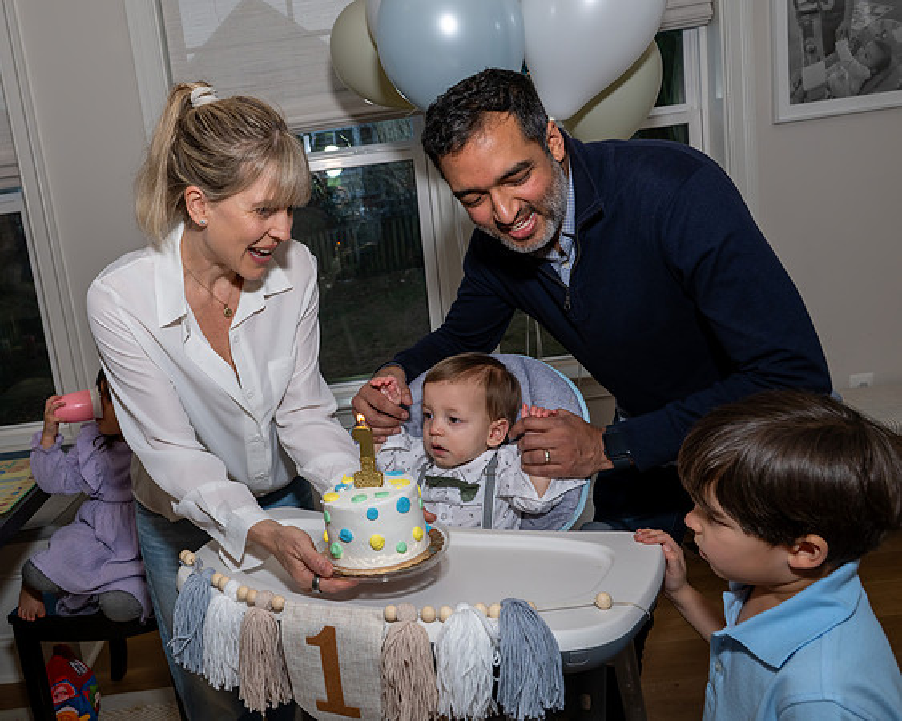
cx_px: 333
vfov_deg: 49.0
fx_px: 790
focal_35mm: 30
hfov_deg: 58.6
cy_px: 342
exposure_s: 1/250
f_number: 8
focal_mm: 25
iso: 640
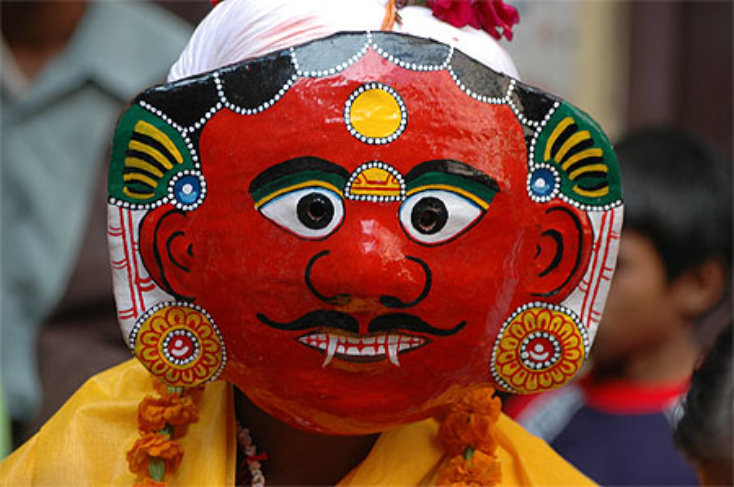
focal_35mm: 202
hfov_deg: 10.2
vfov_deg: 6.8
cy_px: 244
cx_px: 367
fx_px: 4124
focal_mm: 135
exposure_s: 1/160
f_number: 4.5
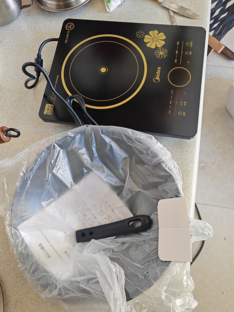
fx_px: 243
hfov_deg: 51.4
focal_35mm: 27
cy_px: 156
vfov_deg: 65.3
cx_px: 117
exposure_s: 1/50
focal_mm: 5.52
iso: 400
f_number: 1.95
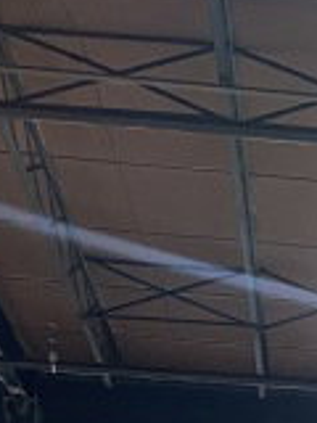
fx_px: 1612
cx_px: 639
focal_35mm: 132
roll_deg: +1.0
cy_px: 1056
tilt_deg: -5.1
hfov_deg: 10.3
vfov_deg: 11.8
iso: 320
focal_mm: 4.2
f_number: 1.6
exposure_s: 1/60
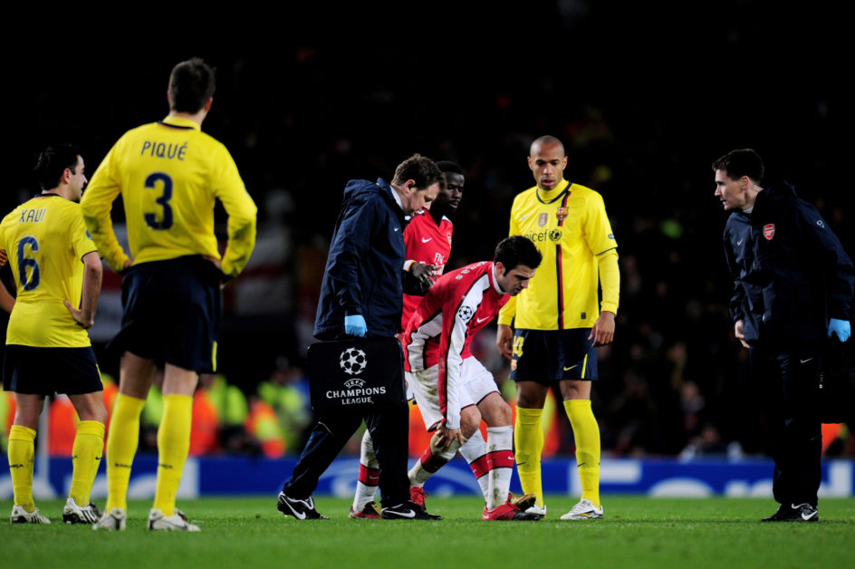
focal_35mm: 434
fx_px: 10300
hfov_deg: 4.8
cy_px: 305
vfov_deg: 3.2
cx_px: 428
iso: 1250
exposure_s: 1/640
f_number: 2.8
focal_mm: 400
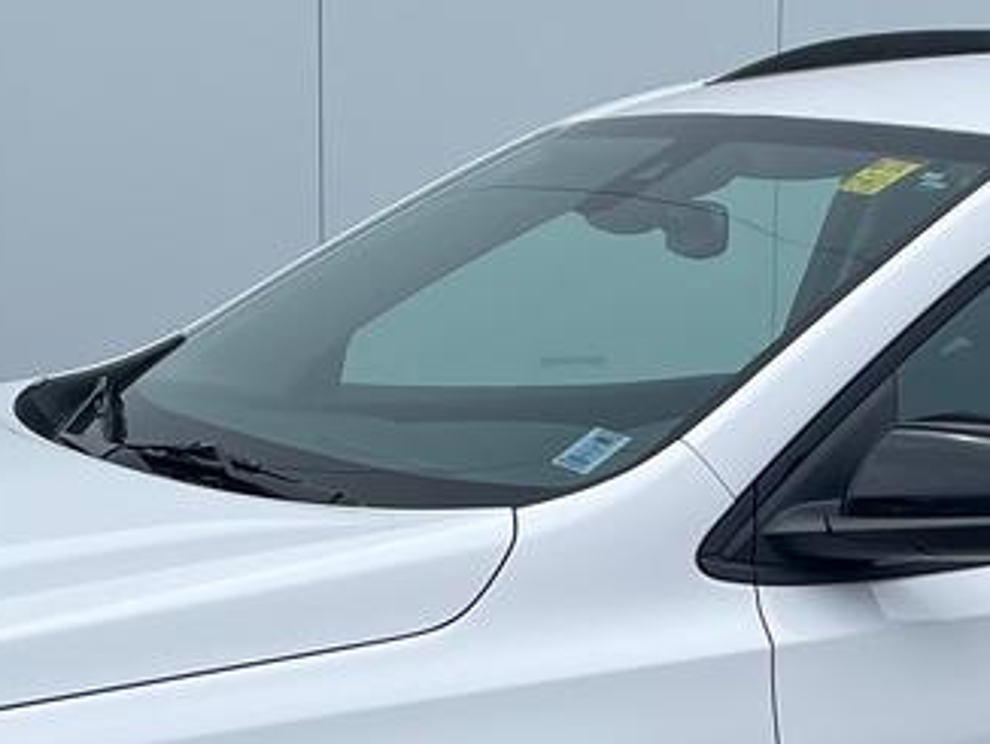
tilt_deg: -11.8
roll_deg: -1.5
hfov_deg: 19.0
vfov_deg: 14.2
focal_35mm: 102
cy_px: 823
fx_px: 2919
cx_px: 808
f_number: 1.6
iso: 32
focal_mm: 4.2
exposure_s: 1/3509
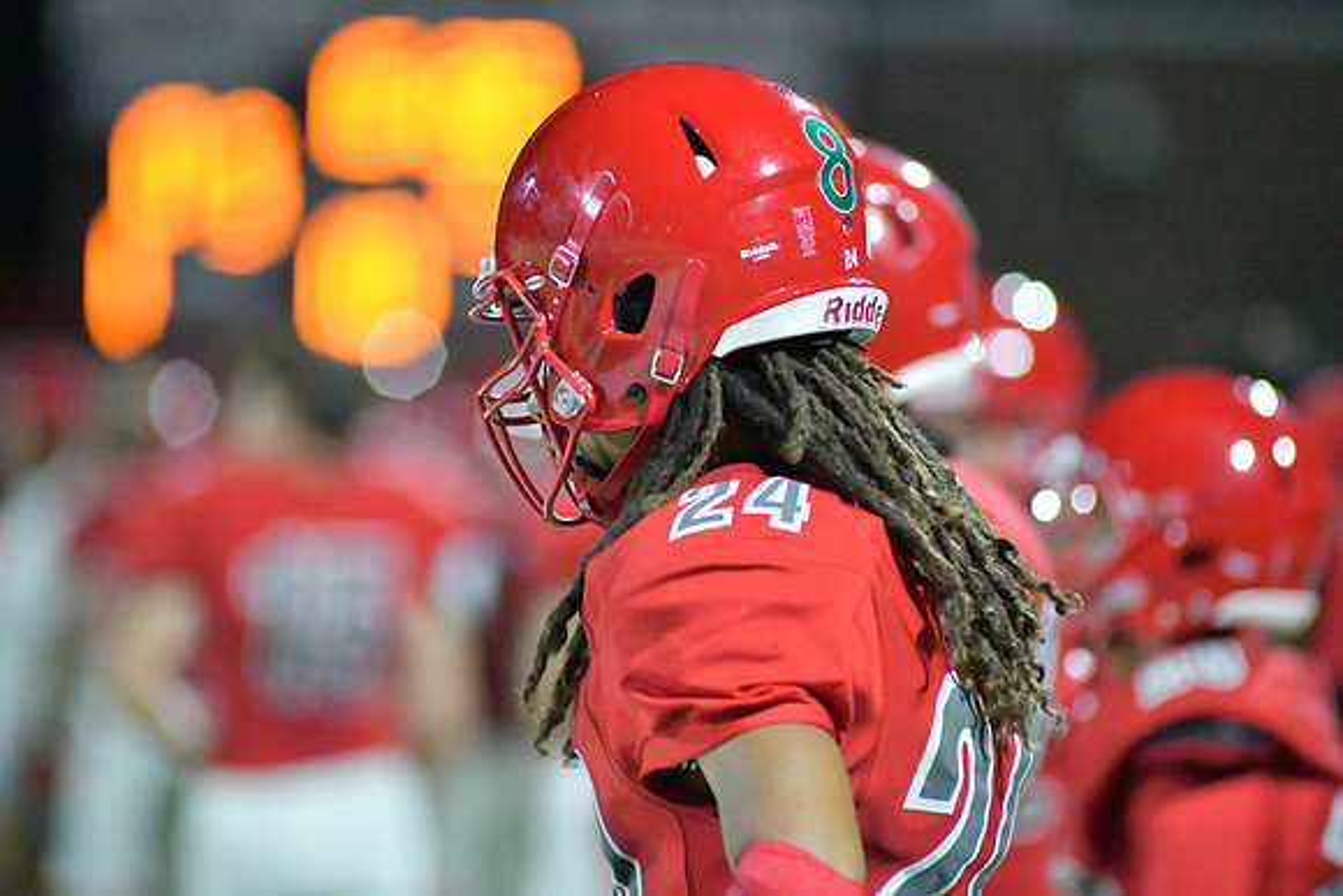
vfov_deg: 4.6
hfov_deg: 6.9
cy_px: 448
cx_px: 672
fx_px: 11194
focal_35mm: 300
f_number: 4
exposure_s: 1/1250
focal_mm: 300
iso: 25600
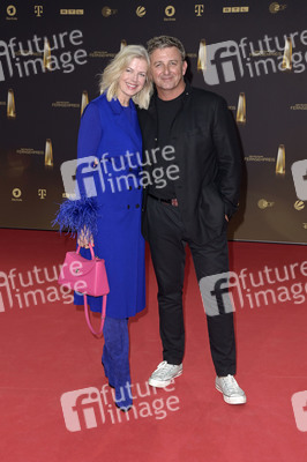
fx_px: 705
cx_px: 154
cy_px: 231
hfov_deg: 24.6
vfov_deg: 36.3
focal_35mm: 55
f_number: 6.3
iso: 800
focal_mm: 55
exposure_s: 1/250
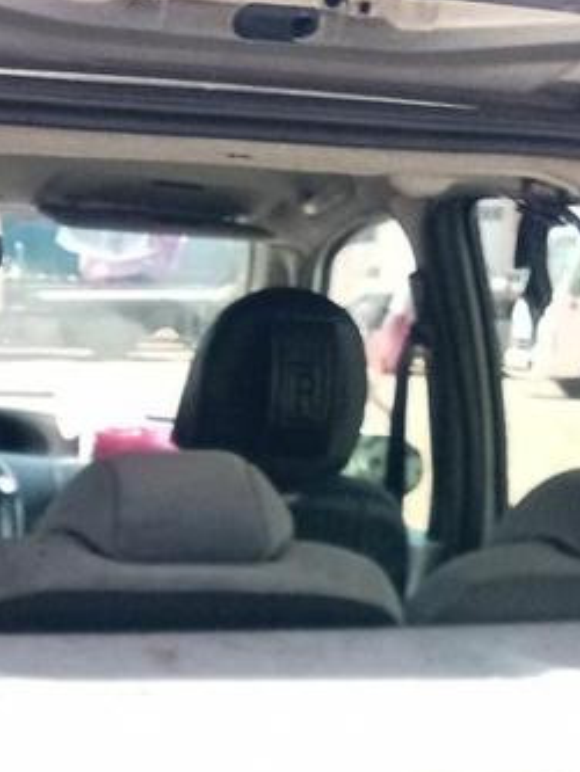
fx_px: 1630
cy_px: 961
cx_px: 118
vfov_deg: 23.9
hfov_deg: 20.0
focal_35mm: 73
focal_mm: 3.73
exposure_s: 1/371
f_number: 2.2
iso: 101
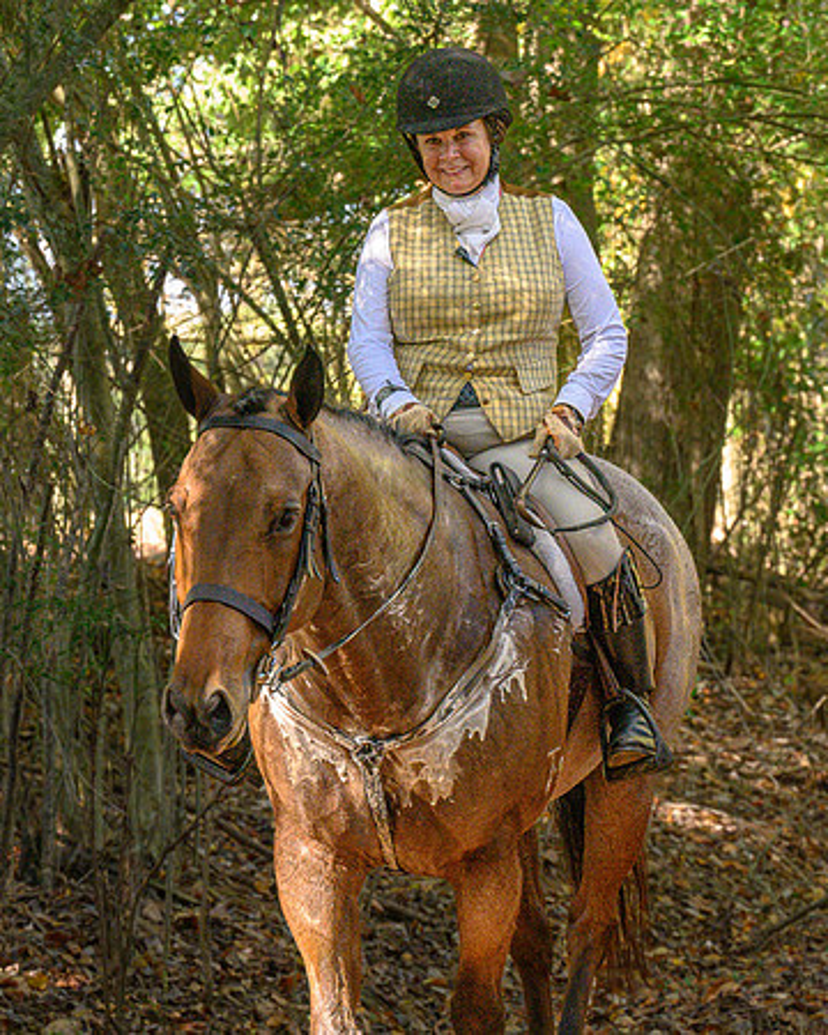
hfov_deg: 10.1
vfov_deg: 12.6
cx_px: 472
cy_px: 462
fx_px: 4676
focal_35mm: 153
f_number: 6.3
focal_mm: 98
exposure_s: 1/320
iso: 7200
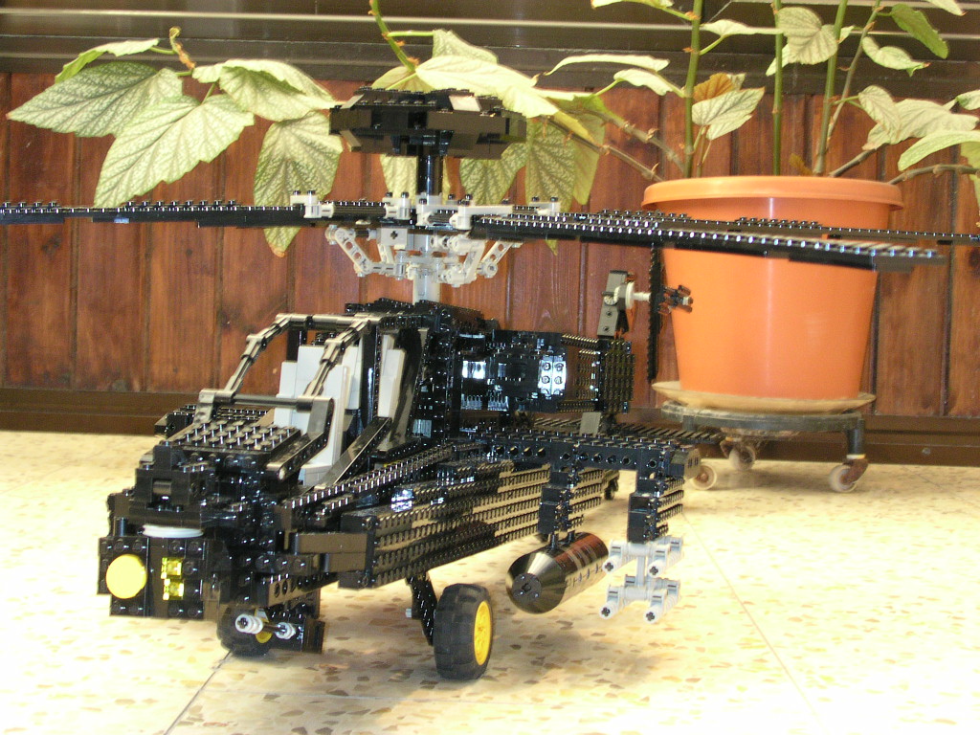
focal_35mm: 54
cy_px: 368
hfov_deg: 35.5
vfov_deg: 27.0
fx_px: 1529
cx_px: 490
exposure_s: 1/2.7
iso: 200
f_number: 3.2
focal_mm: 8.2
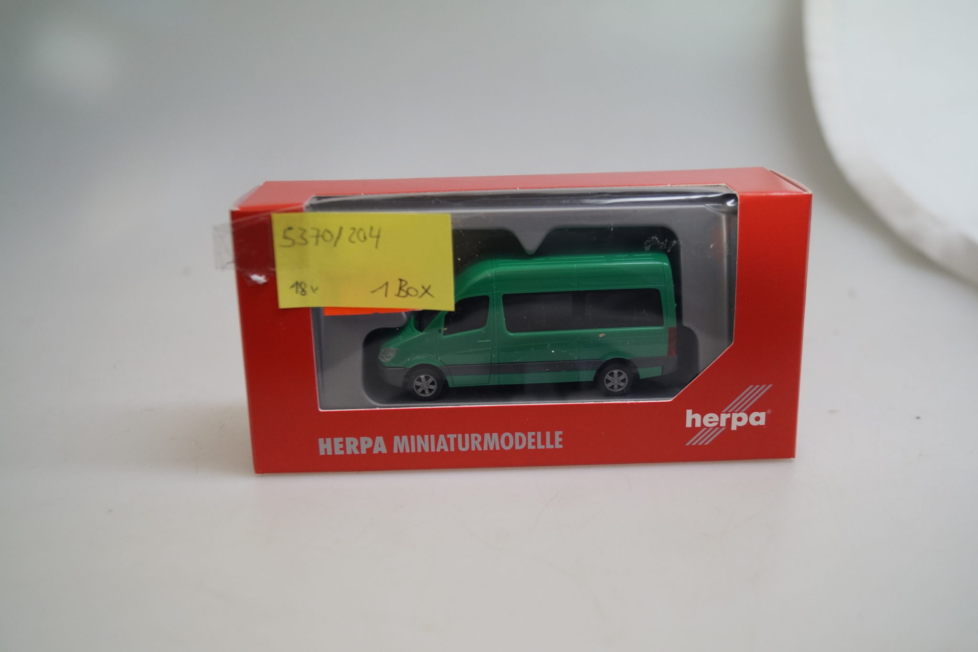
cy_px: 326
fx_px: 1059
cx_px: 489
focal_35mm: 39
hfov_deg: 49.6
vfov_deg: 34.2
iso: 500
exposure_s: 1/160
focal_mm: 26
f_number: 4
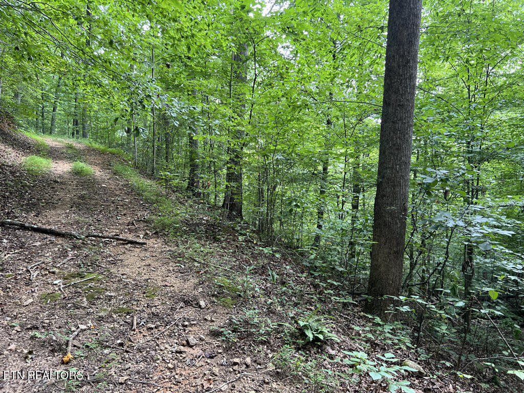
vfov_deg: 53.1
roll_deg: -0.4
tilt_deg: -3.9
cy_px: 196
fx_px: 394
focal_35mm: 26
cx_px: 262
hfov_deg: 67.3
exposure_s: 1/118
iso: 125
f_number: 1.5
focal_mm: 5.7
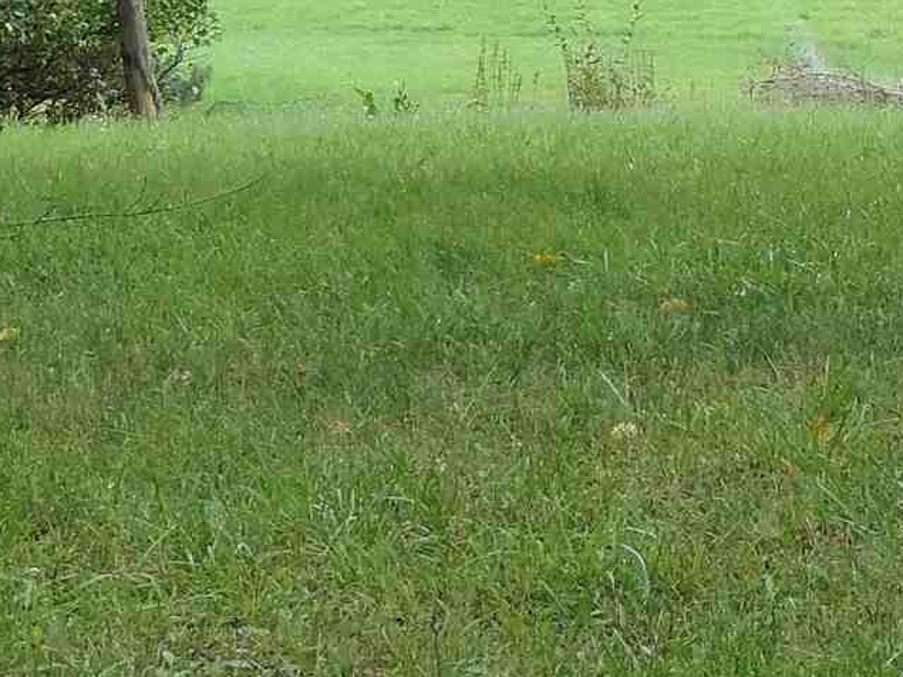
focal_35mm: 208
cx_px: 1284
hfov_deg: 9.3
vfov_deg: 7.1
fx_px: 5425
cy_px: -138
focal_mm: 7.6
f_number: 3.4
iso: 80
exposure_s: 1/100
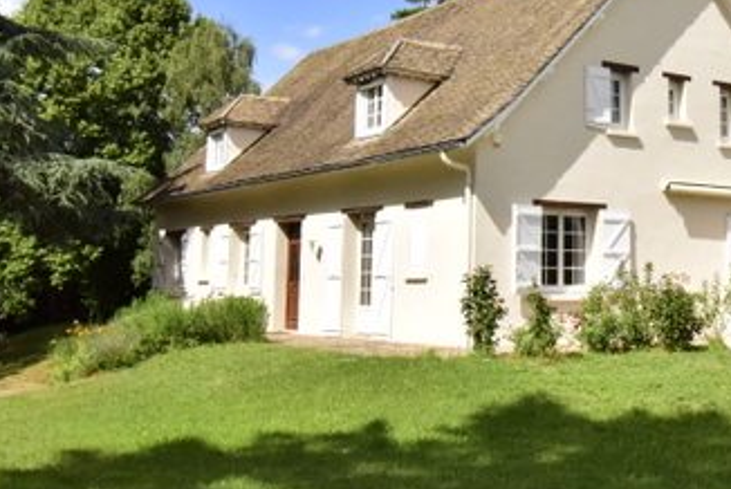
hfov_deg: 36.0
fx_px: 1077
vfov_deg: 25.3
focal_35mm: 53
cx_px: 601
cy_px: 132
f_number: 20
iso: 2500
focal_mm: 18
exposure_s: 1/1250
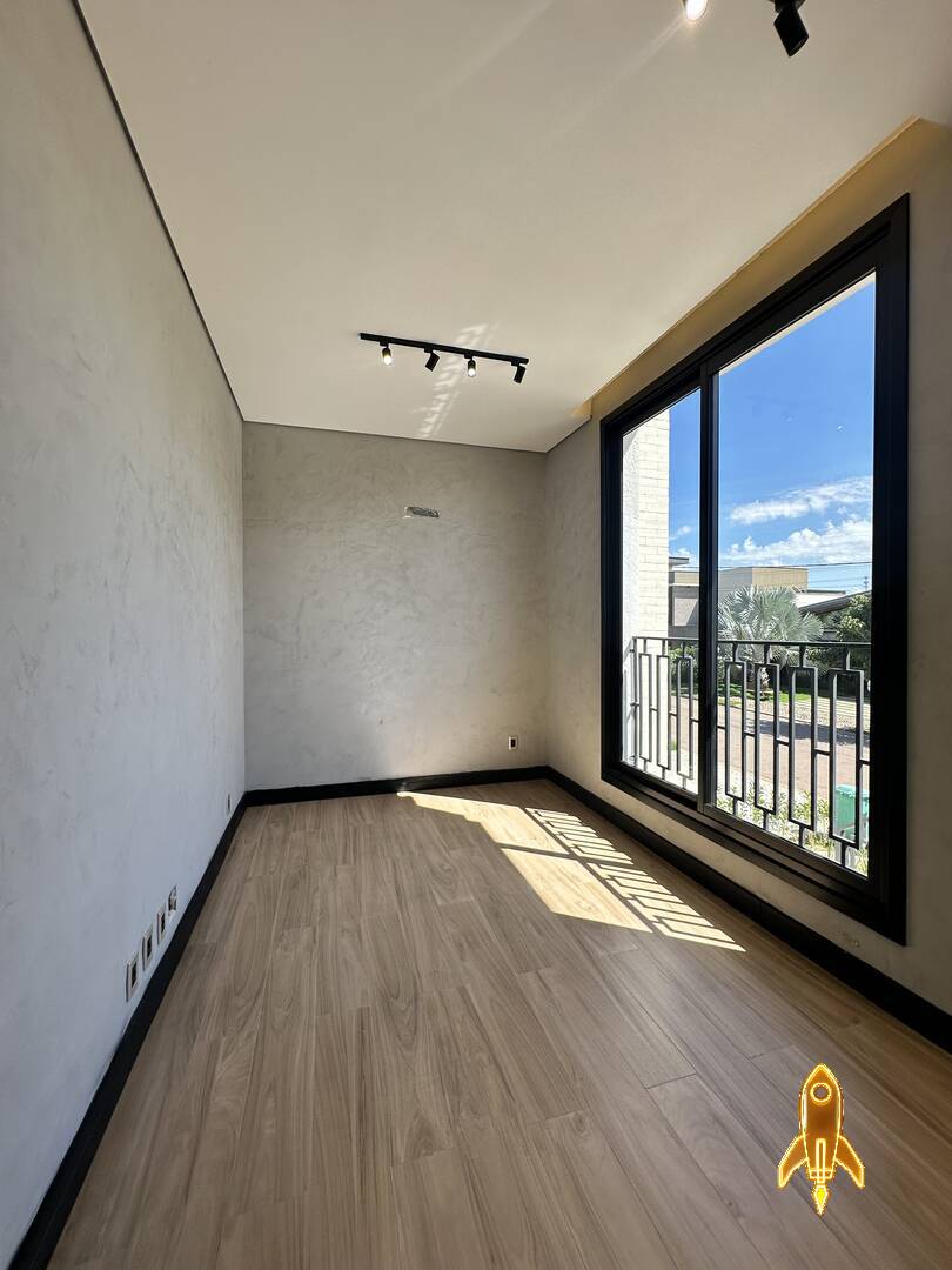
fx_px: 513
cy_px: 635
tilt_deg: +1.4
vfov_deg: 102.1
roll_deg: +0.0
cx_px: 476
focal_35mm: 14
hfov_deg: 85.7
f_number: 2.2
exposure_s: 1/428
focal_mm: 2.22
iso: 40
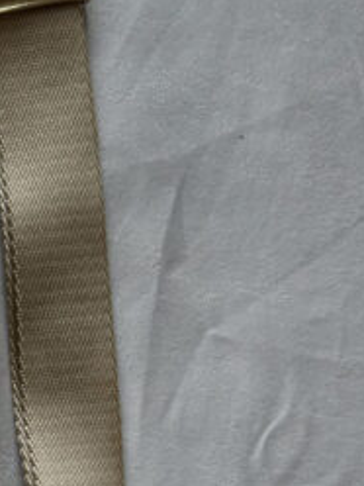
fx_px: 1178
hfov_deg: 16.2
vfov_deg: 22.8
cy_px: 417
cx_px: -168
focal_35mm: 84
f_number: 1.5
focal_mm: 5.7
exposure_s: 1/362
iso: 50
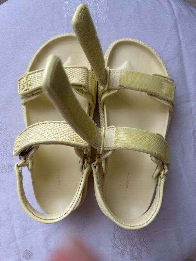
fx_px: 196
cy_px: 130
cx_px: 98
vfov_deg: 67.3
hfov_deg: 53.1
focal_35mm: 26
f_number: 1.5
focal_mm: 5.7
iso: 40
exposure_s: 1/237
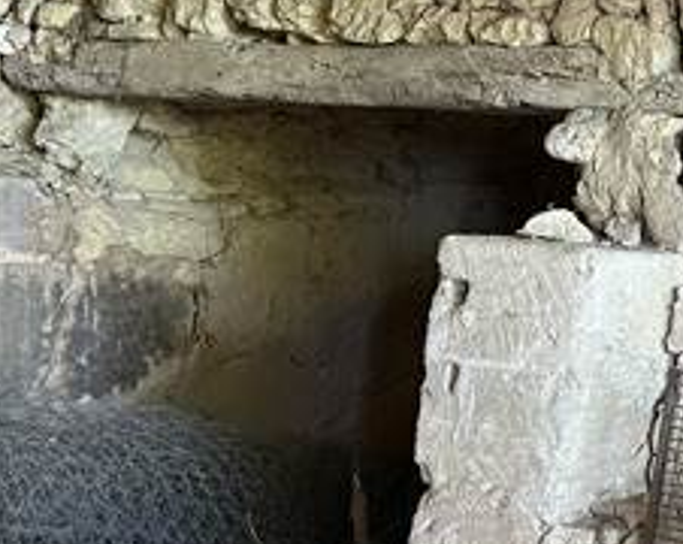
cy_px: 45
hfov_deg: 18.0
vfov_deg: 16.8
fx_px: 1816
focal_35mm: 90
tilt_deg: +3.5
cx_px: 1136
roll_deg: -2.9
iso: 200
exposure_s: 1/60
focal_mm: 5.1
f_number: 1.6
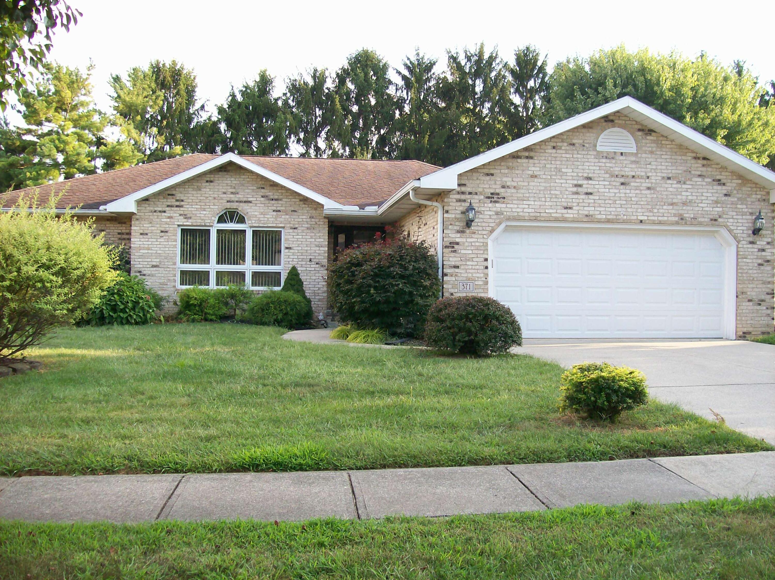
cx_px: 388
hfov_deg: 51.4
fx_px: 805
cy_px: 290
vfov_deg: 39.6
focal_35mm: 36
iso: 80
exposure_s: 1/198
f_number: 2.7
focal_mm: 6
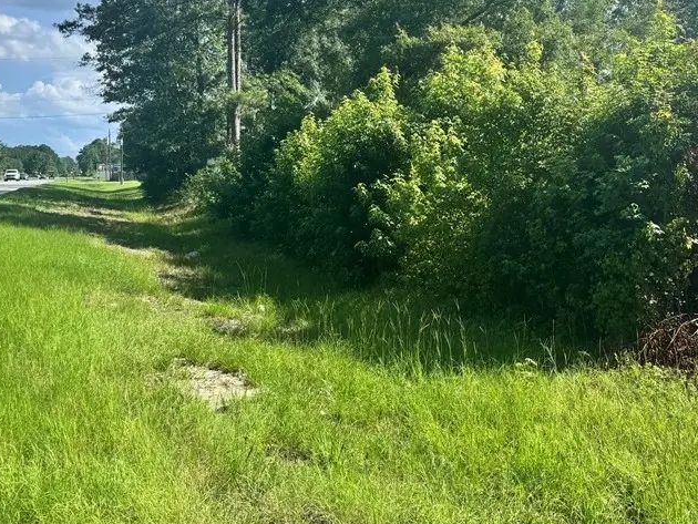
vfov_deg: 36.1
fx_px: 787
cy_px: 142
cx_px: 450
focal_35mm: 39
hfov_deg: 47.3
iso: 80
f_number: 1.78
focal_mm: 6.76
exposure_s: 1/3247
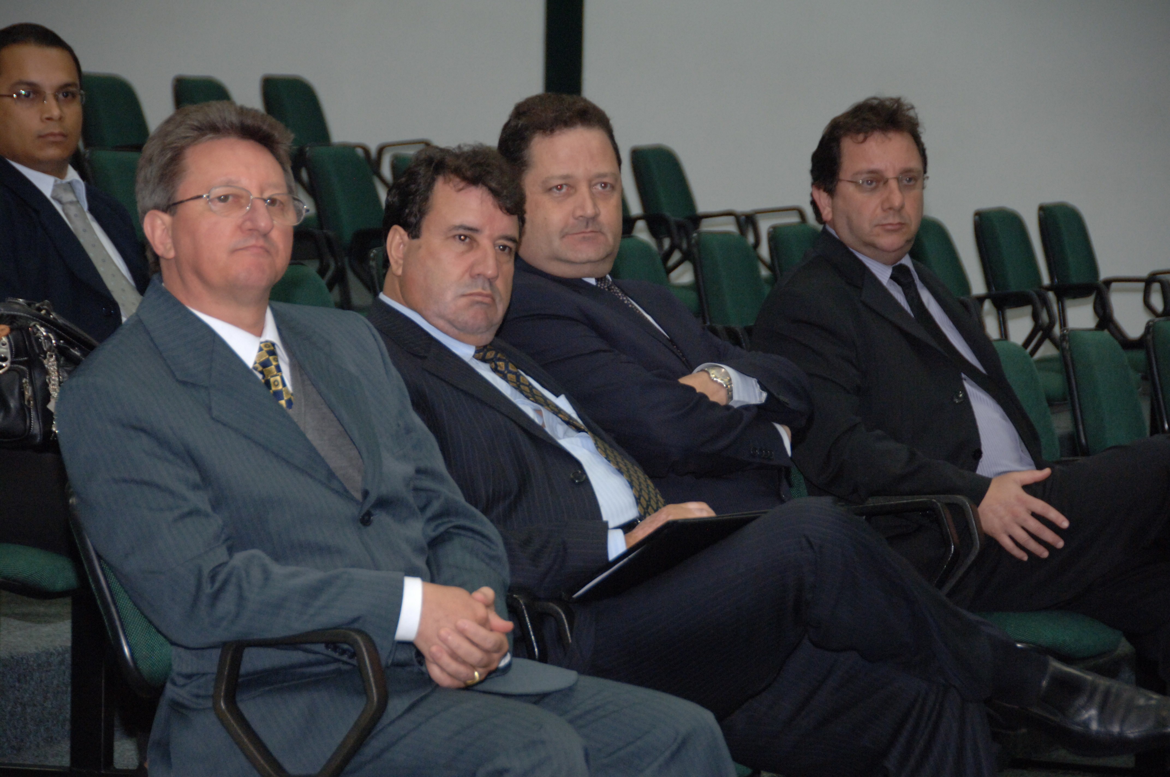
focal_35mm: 158
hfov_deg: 13.1
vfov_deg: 8.7
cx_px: 585
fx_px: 5112
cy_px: 388
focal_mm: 105
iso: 800
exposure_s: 1/60
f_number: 5.3
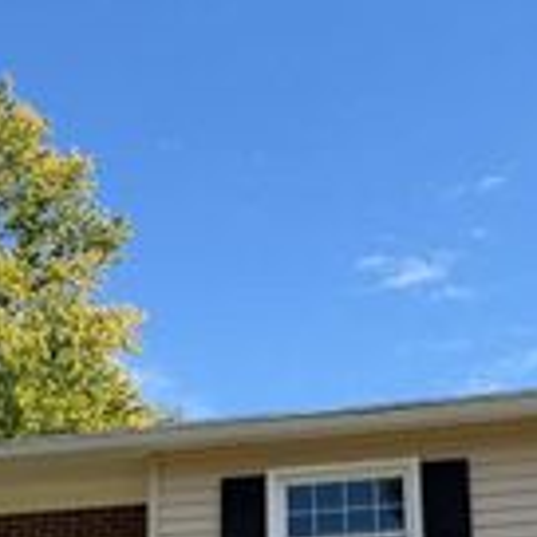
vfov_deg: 21.4
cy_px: 543
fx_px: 1369
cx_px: 308
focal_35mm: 78
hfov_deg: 22.2
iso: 80
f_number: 1.78
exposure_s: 1/2611
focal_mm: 6.76
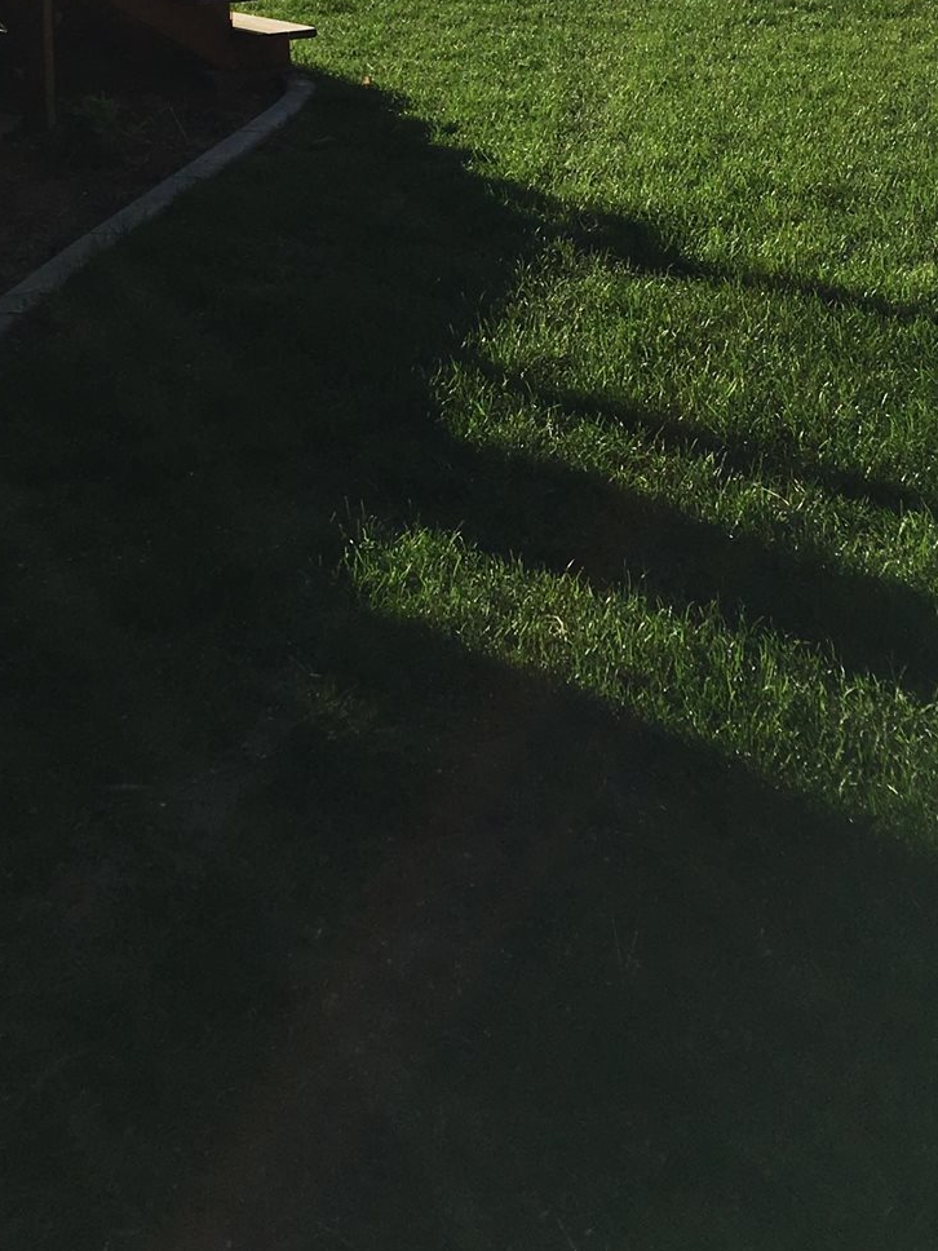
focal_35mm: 69
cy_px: 70
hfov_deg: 21.3
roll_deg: -0.4
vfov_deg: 26.9
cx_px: 587
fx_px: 2493
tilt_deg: -7.2
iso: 25
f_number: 2.2
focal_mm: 4.15
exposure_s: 1/1876
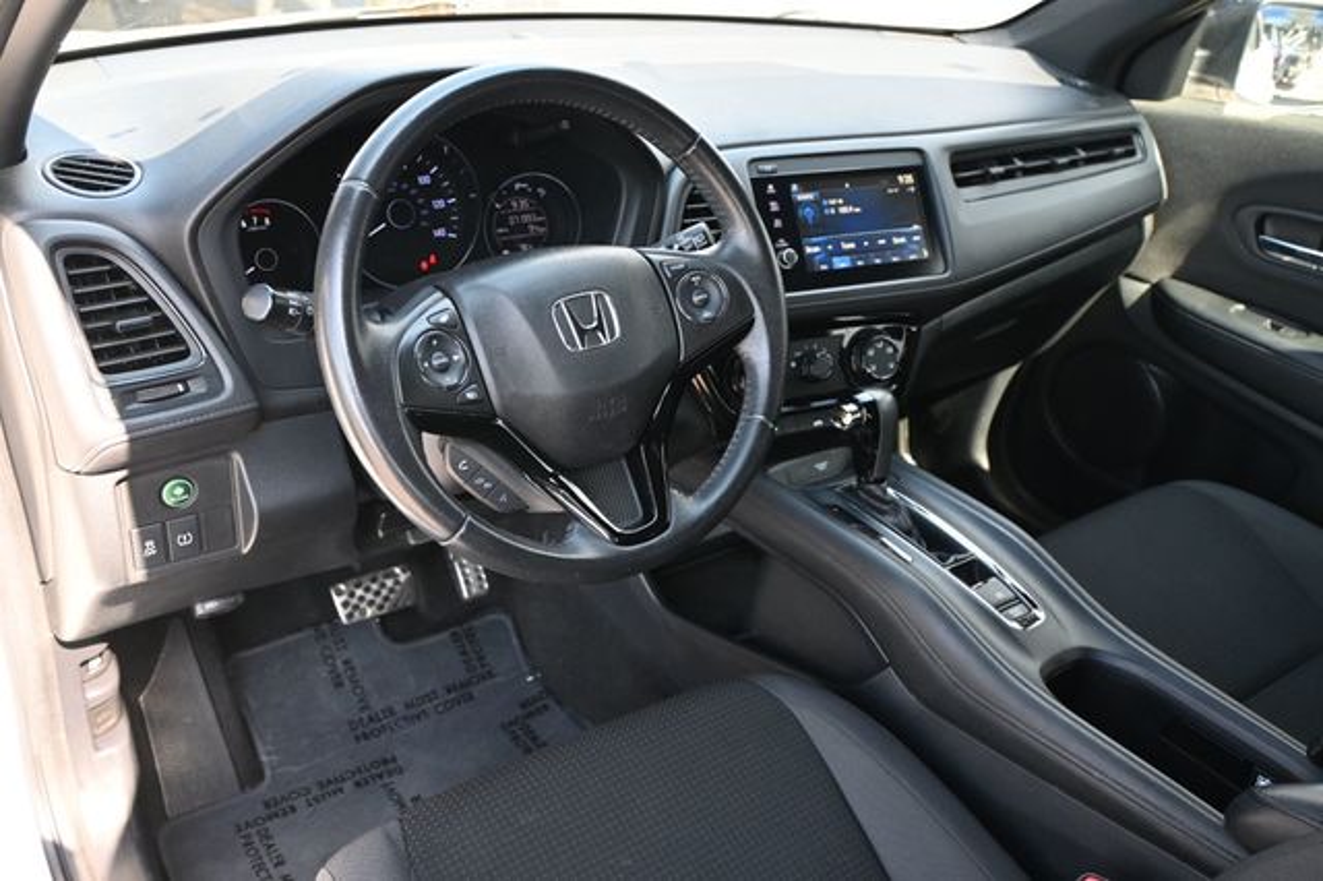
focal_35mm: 32
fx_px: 1157
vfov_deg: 41.7
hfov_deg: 59.5
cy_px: 440
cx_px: 662
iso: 720
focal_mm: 21
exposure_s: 1/125
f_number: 4
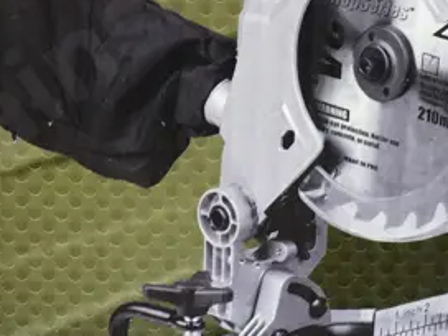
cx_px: 114
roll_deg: -1.6
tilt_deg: -16.2
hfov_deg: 17.9
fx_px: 1411
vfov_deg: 13.5
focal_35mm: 109
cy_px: 38
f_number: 2.2
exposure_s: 1/17
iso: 40
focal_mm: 4.15
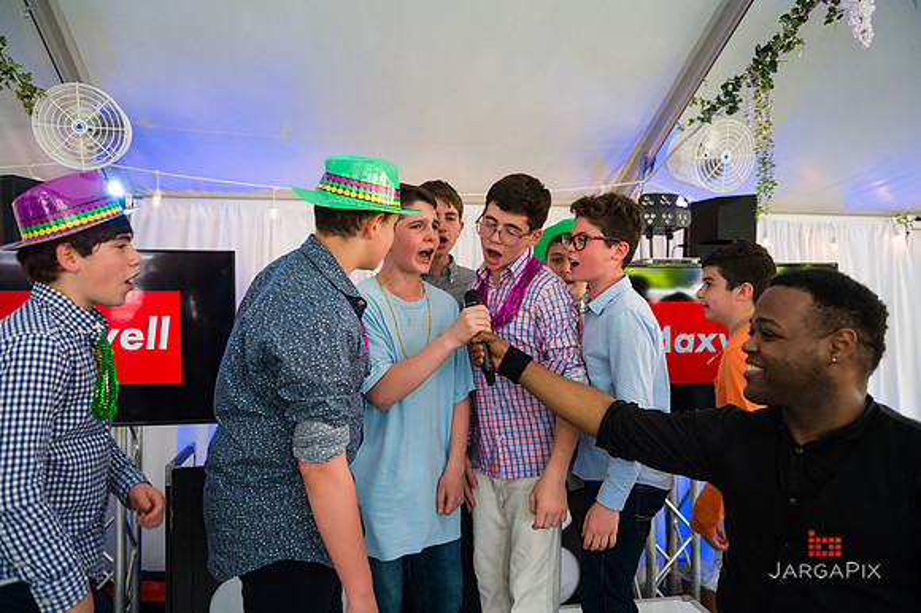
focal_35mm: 24
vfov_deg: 53.1
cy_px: 306
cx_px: 460
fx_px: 614
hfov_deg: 73.8
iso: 200
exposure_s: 1/200
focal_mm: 24
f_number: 3.2
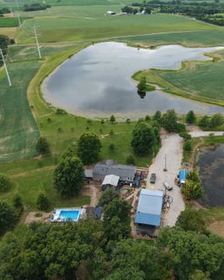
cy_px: 142
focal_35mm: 32
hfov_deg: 45.4
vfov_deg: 55.7
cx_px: 139
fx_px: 265
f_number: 1.8
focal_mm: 8.67
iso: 100
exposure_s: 1/725
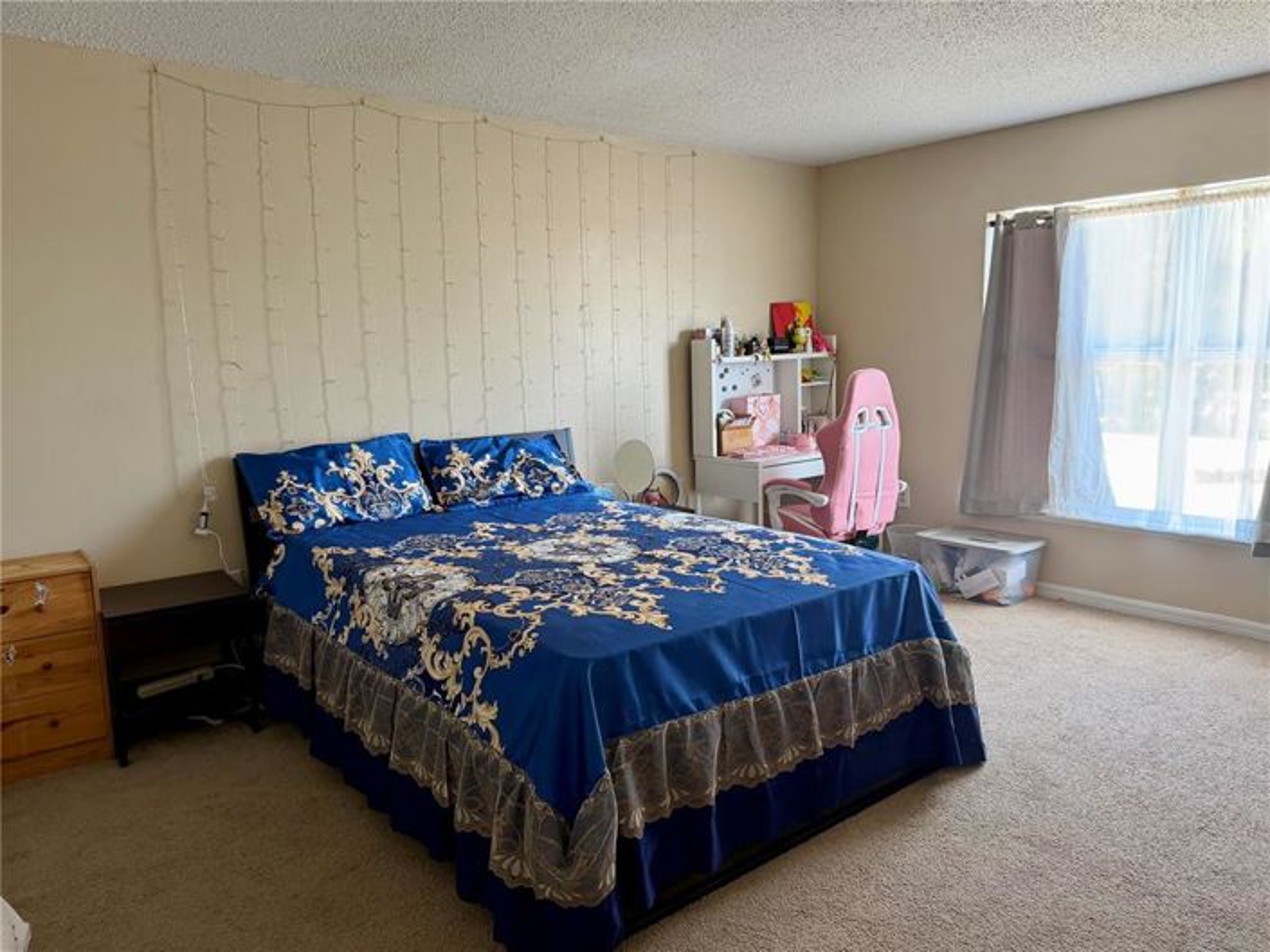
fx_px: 880
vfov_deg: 56.8
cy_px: 476
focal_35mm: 24
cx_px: 635
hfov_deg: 71.6
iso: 200
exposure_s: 1/82
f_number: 1.78
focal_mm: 6.76
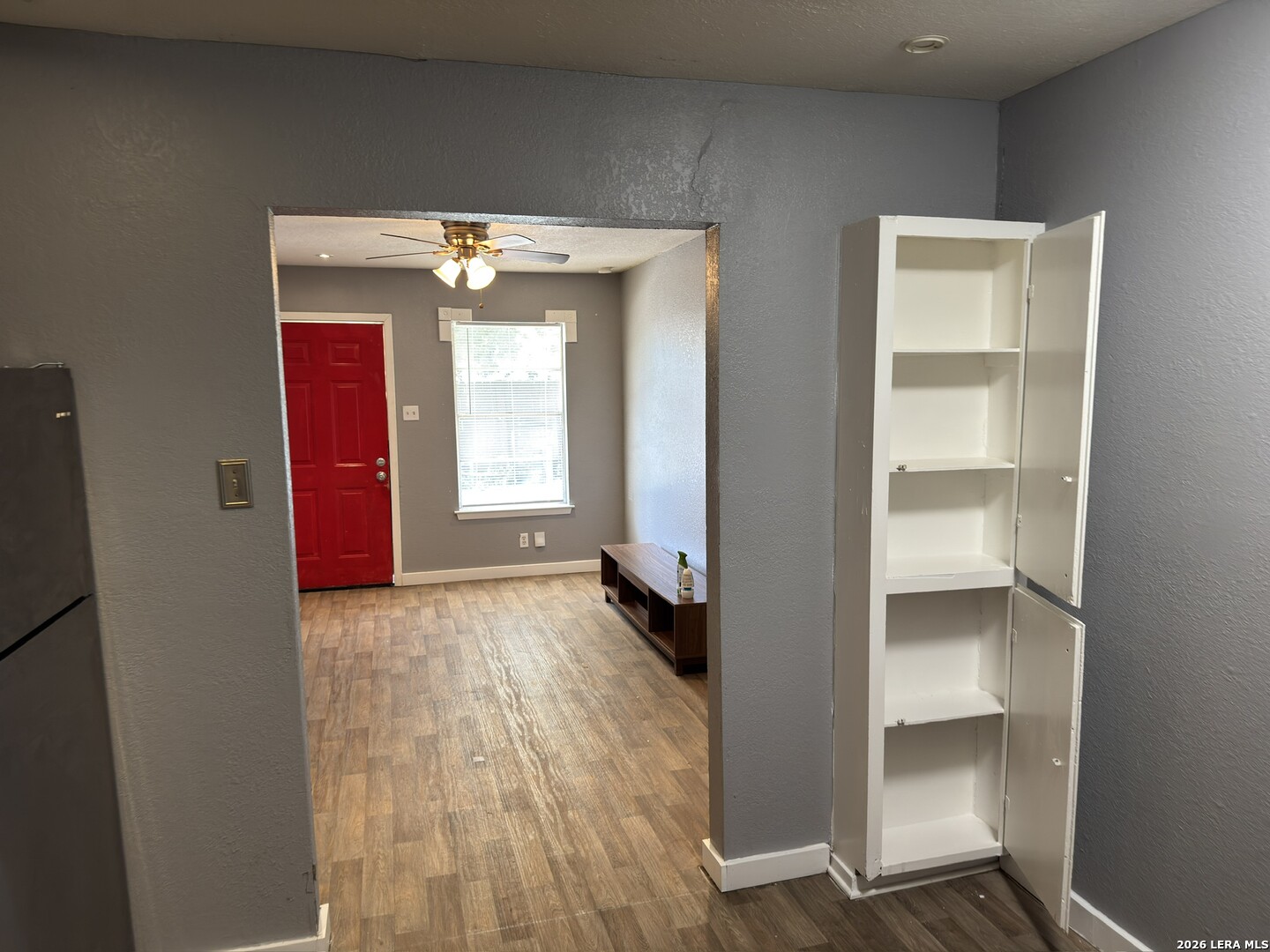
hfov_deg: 71.6
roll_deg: -0.8
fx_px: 881
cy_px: 476
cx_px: 635
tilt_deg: -6.5
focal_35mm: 24
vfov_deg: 56.8
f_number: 1.78
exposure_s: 1/60
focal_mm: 6.76
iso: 160
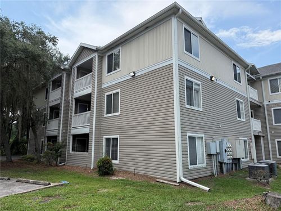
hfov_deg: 71.6
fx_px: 195
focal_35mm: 24
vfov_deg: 56.8
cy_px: 106
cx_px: 140
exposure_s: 1/3584
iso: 125
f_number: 1.78
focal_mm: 6.76
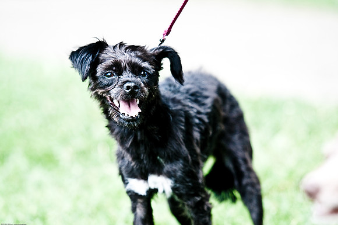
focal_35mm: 255
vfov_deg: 5.4
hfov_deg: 8.1
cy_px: 112
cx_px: 169
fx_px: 2391
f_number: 2.8
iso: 200
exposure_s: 1/320
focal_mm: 170
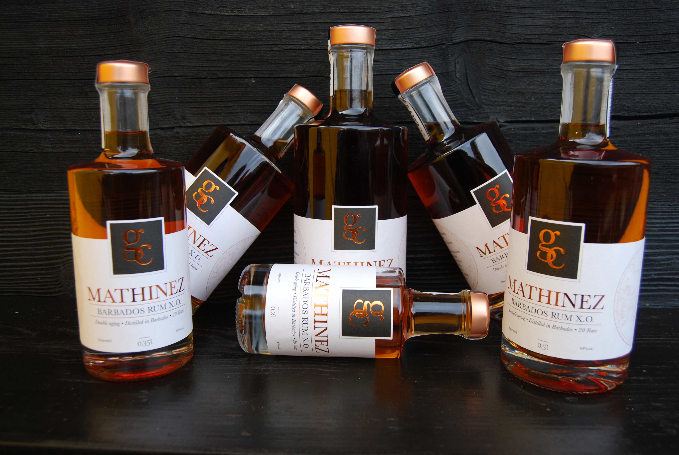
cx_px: 340
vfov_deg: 43.7
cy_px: 228
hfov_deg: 61.9
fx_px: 567
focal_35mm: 30
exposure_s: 1/125
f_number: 5.6
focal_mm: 20
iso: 200
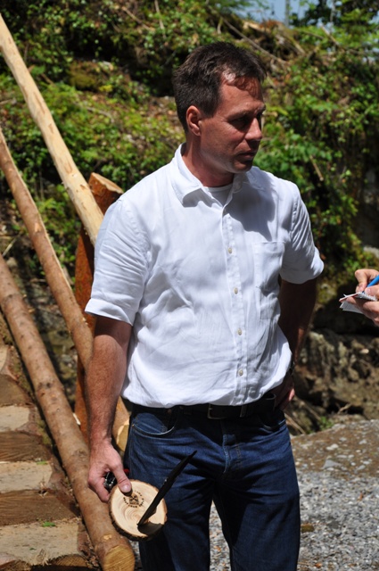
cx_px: 190
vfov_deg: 23.4
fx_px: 1377
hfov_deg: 15.7
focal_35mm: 87
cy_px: 286
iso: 200
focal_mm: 58
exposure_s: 1/1000
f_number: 7.1
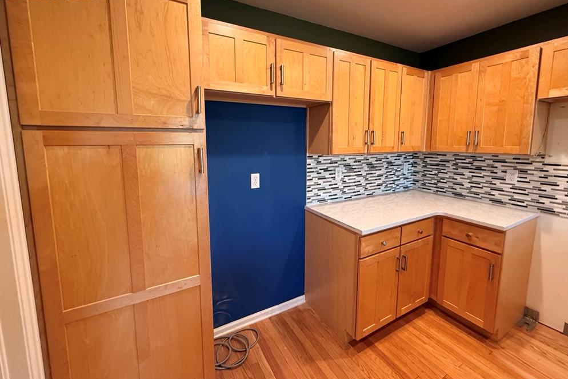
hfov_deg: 100.4
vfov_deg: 77.0
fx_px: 237
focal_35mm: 15
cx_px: 283
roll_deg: +0.4
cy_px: 167
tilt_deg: -5.5
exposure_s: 1/76
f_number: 2.2
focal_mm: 2.22
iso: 320
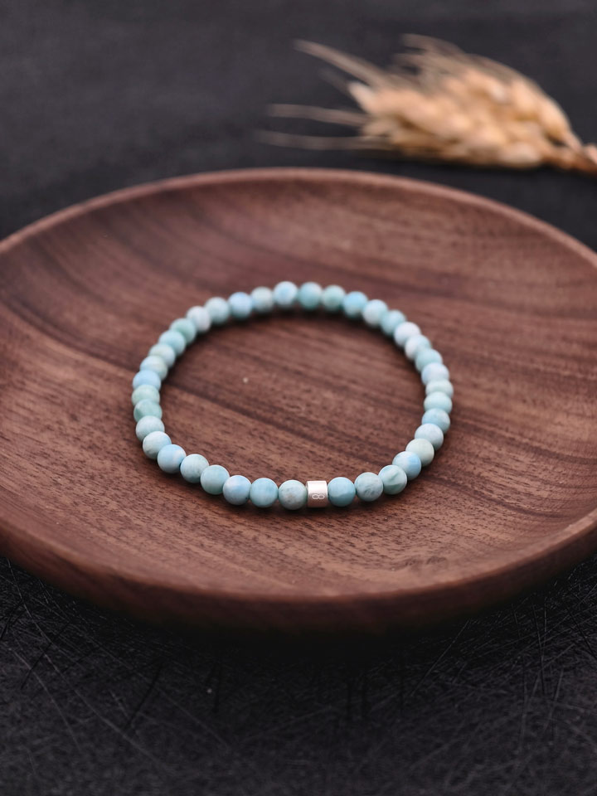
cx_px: 298
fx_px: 1955
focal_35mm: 85
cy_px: 398
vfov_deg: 23.0
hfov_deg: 17.4
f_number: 2.67
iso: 200
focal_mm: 22.48
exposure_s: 1/400
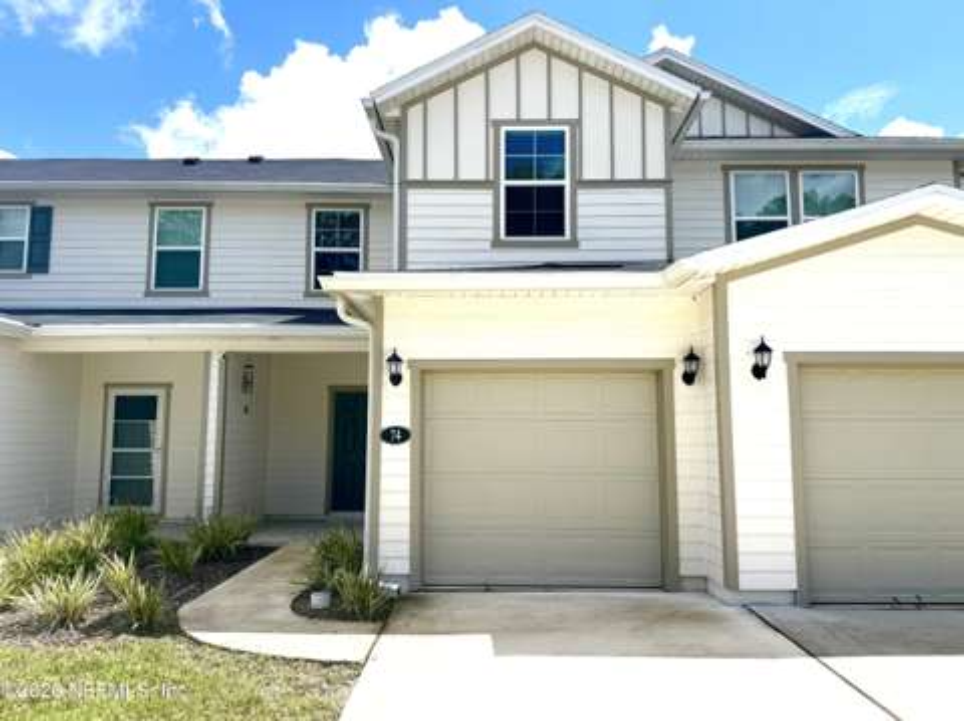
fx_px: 668
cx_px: 482
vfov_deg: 56.7
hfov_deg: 71.7
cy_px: 360
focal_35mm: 24
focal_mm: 6.76
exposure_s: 1/5814
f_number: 1.78
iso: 80
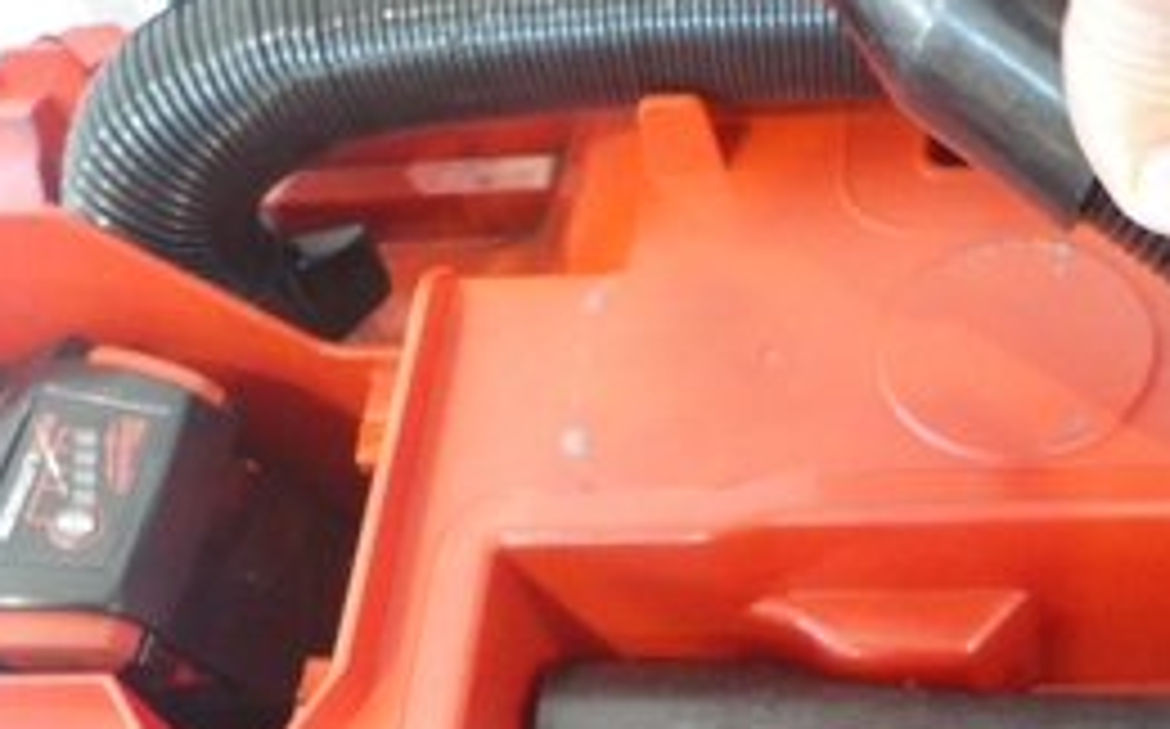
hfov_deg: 40.1
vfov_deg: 25.9
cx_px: 860
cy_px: 558
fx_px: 1561
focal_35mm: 49
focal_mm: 4.1
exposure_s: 1/15
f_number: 3.3
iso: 400
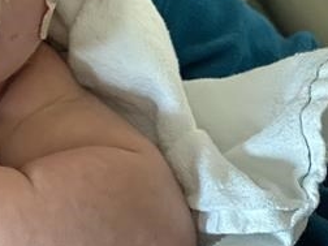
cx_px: -53
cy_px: -36
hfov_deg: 26.2
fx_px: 635
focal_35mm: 67
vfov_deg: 20.7
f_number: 1.8
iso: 1000
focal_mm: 4.25
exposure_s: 1/23
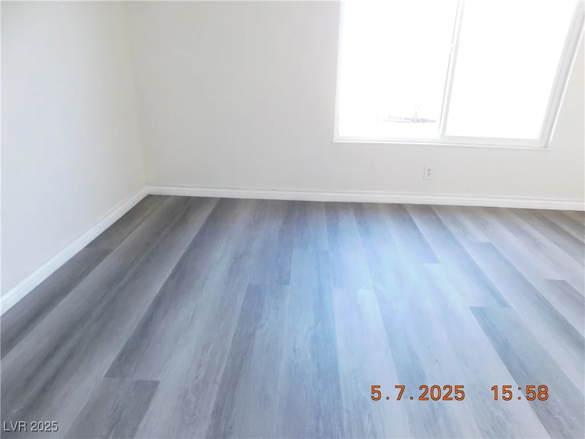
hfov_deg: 73.9
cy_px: 220
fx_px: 389
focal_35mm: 23
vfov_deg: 58.9
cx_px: 292
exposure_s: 1/30
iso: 220
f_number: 3
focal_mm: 4
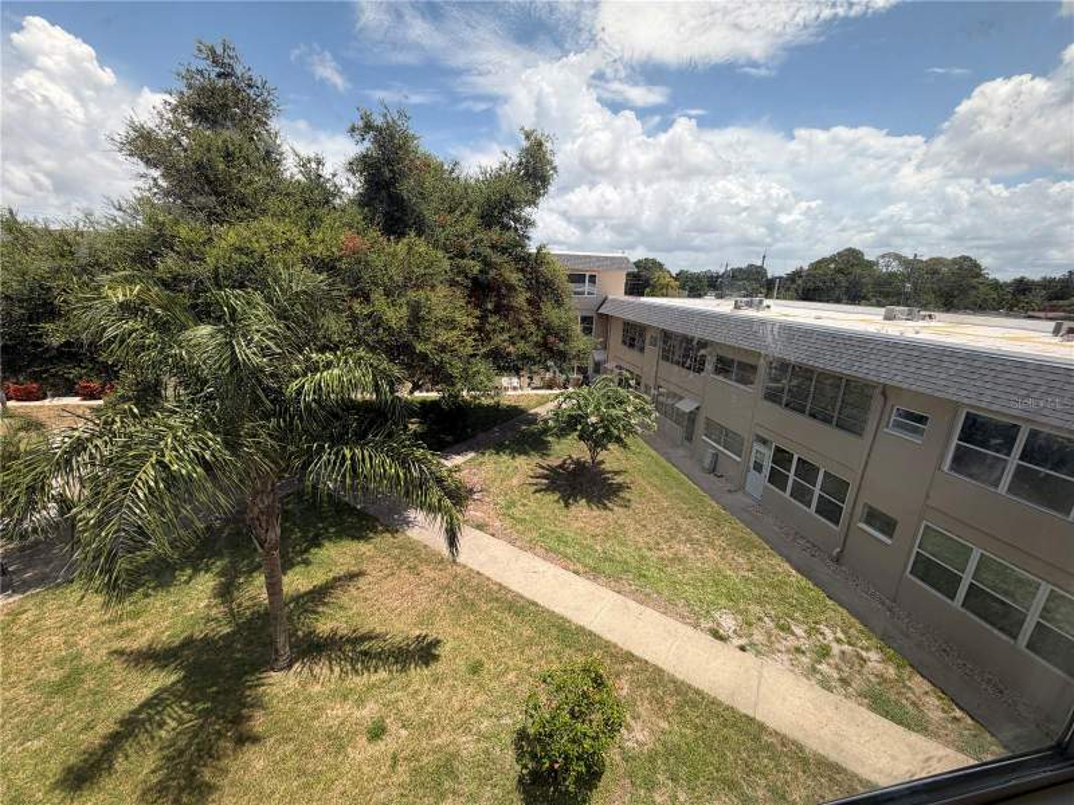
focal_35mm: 14
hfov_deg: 102.1
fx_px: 434
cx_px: 537
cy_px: 402
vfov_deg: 85.7
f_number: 2.2
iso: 32
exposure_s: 1/770
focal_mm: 2.22
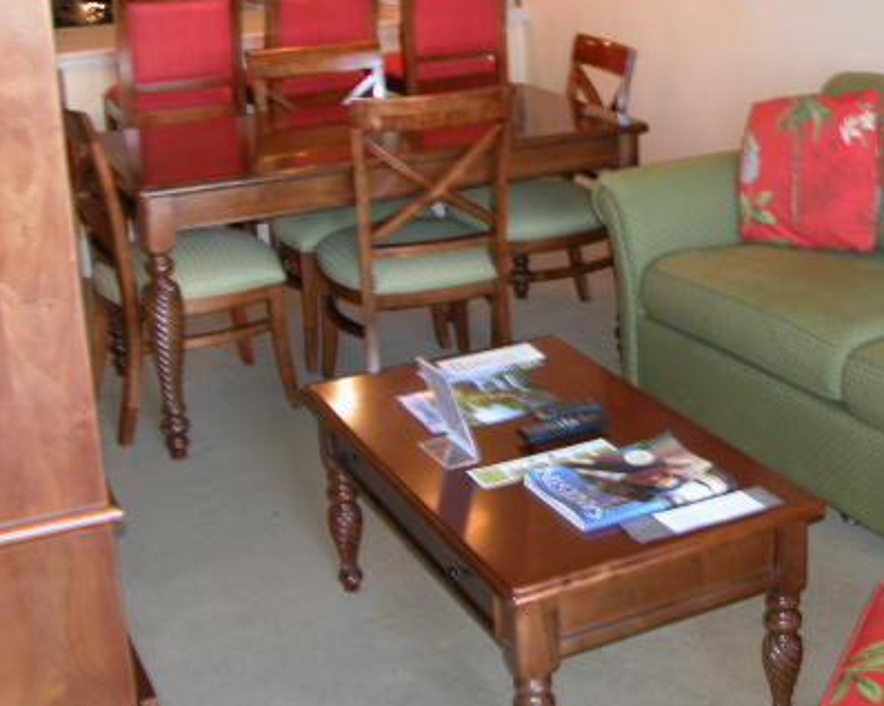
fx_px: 1438
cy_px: 189
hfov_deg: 33.2
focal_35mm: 55
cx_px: 709
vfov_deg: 27.3
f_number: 2.8
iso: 100
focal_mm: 8.9
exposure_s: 1/14.8
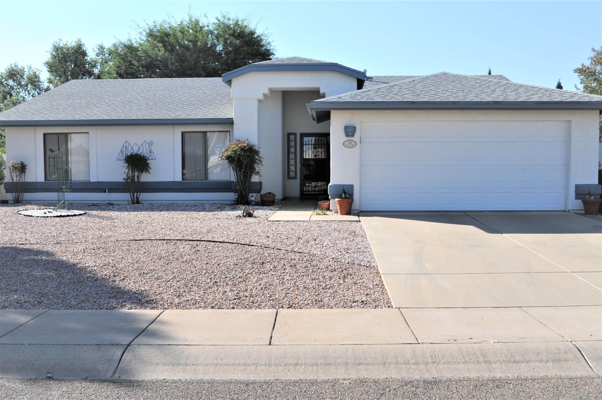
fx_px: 551
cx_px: 301
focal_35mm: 33
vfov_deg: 39.9
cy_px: 200
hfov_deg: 57.3
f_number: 7.1
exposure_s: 1/1000
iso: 320
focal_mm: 22
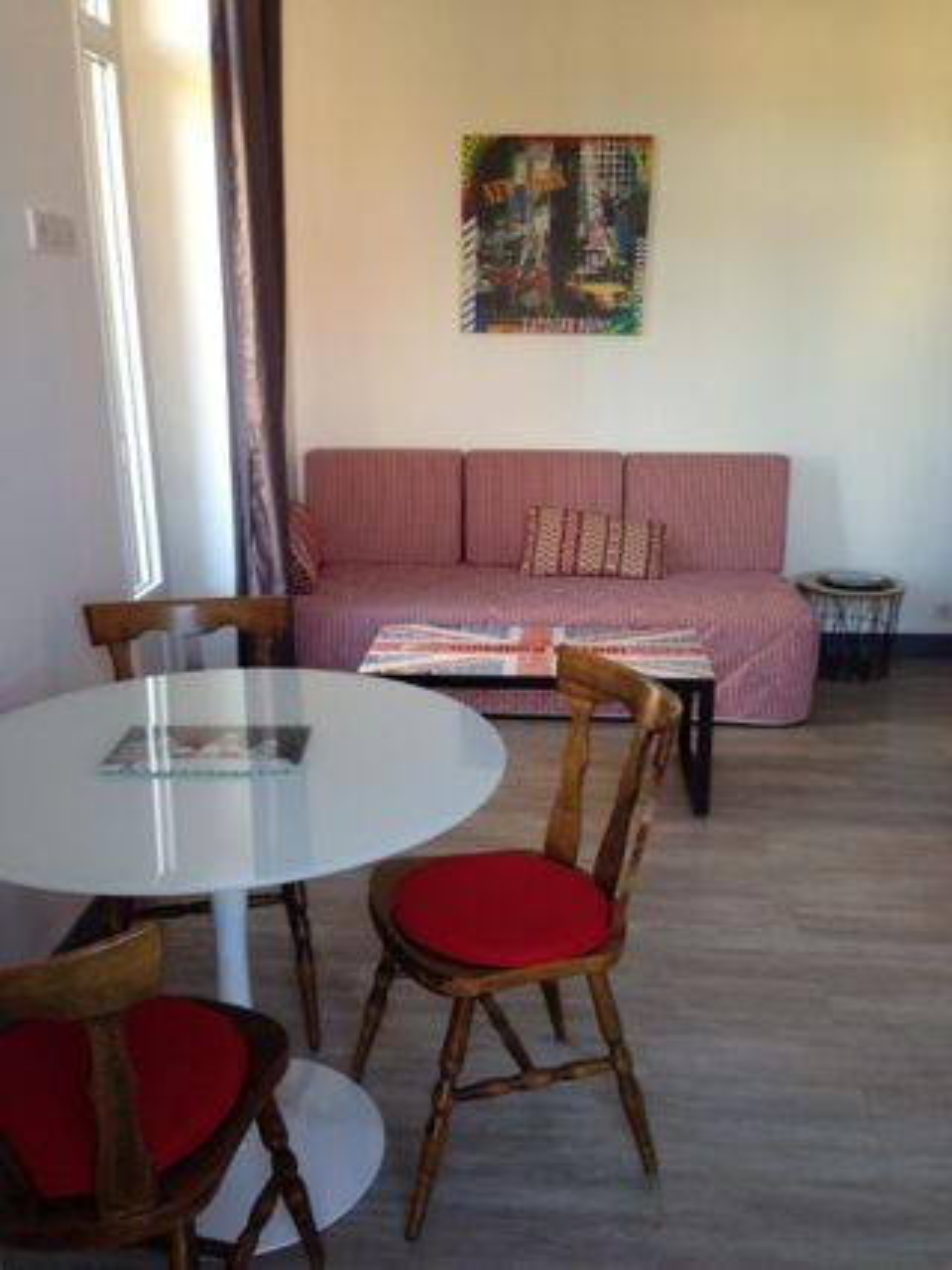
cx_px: 476
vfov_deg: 55.4
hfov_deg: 42.9
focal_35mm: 33
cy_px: 635
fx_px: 1211
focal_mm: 4.12
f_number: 2.4
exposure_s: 1/20
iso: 50
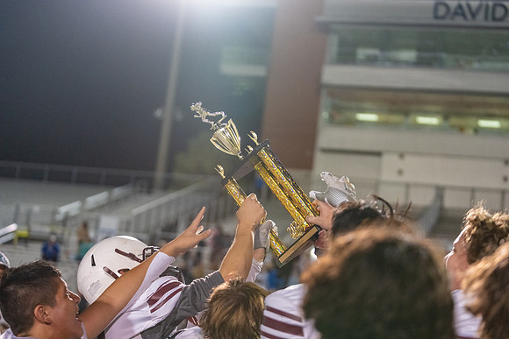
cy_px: 170
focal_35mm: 70
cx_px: 254
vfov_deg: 19.5
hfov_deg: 28.8
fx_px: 990
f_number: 2.8
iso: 5000
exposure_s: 1/500
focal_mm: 70
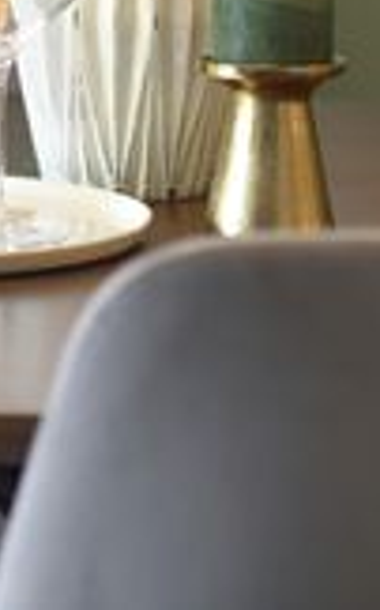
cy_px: -79
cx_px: -53
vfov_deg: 4.4
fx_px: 7901
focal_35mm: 476
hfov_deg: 2.8
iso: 800
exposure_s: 1/160
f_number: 3.2
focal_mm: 135
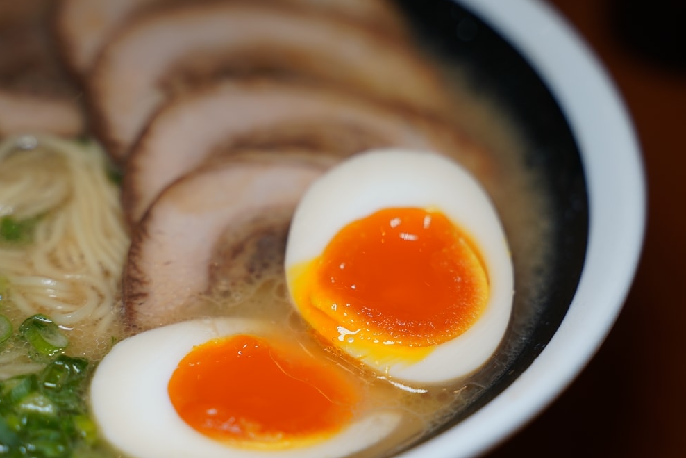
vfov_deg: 15.0
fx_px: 1734
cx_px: 298
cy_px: 264
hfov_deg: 22.4
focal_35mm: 91
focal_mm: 75
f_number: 4
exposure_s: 1/80
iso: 125
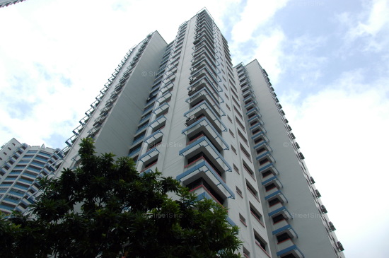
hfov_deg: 67.5
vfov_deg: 47.8
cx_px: 194
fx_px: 291
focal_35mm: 27
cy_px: 129
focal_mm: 18
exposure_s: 1/1000
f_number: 4.5
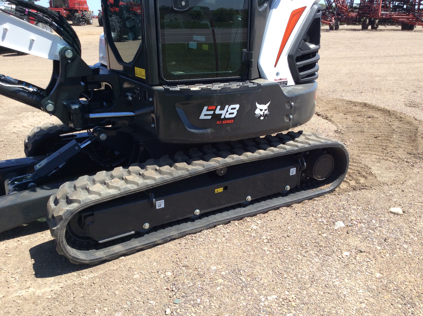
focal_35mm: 32
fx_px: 390
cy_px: 158
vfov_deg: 44.1
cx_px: 212
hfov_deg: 56.9
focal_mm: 3.3
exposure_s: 1/853
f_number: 2.4
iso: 32
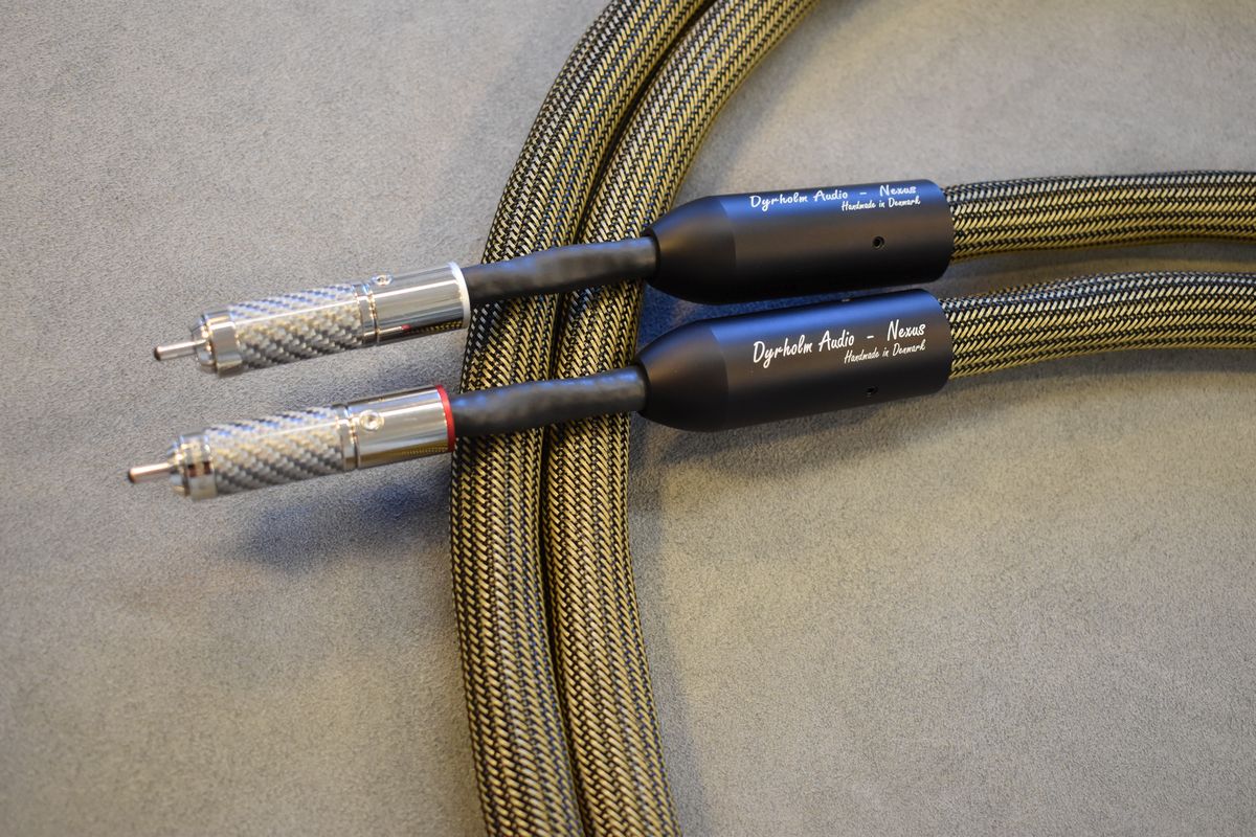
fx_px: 1465
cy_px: 418
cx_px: 628
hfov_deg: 46.4
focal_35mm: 42
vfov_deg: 31.9
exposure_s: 1/125
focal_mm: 28
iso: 1100
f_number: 4.2
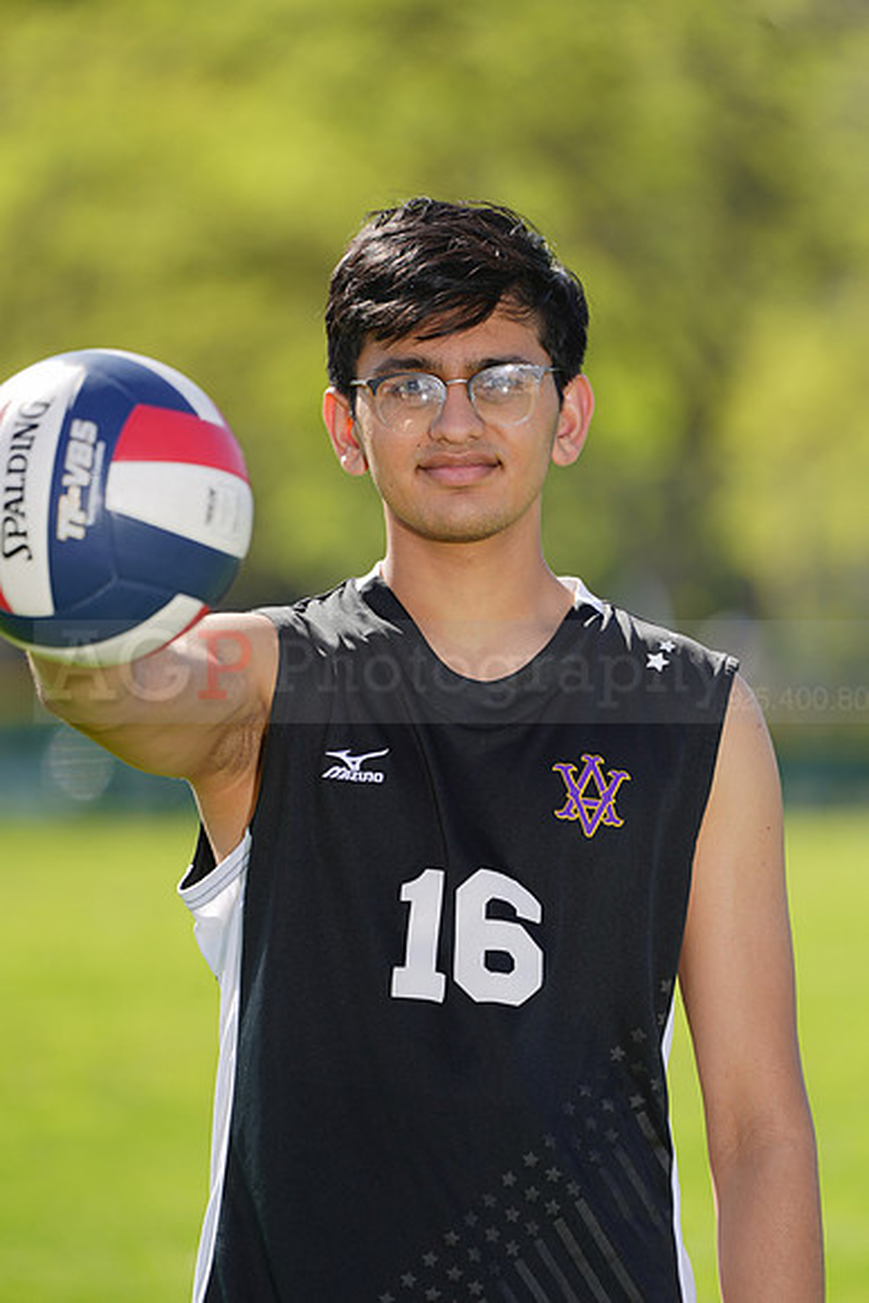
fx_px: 14474
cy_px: 652
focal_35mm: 400
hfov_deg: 3.4
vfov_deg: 5.2
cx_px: 434
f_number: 6.3
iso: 64
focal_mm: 400
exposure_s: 1/200
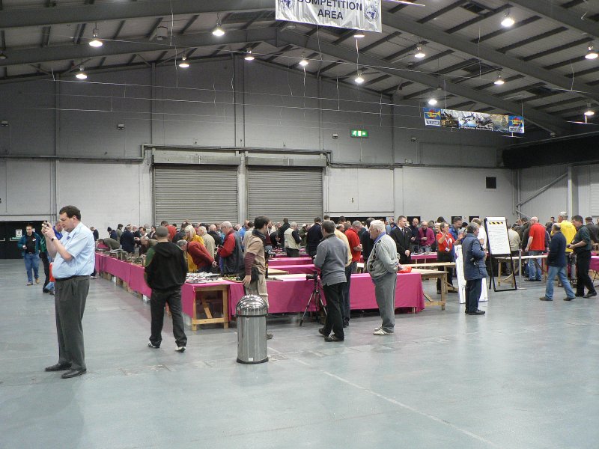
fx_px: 623
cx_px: 300
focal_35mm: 36
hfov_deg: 51.4
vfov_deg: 39.7
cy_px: 224
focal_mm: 6
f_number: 2.8
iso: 200
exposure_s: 1/20
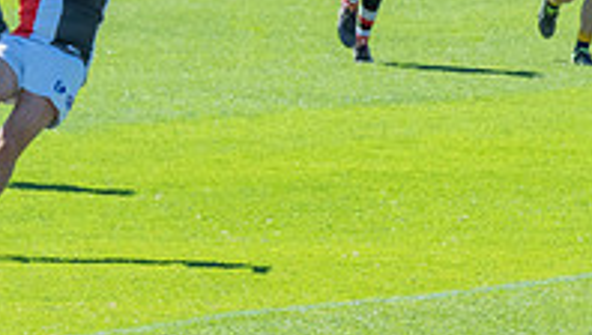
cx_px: 27
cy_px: 43
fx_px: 26014
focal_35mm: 1655
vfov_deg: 0.7
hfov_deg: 1.3
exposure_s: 1/640
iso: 800
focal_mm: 360
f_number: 14
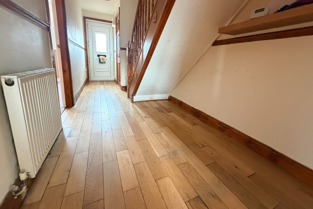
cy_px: 90
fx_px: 130
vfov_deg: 76.9
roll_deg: -2.7
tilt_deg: -12.4
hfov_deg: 100.4
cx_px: 160
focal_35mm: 15
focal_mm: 2.22
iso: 640
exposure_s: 1/60
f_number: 2.2
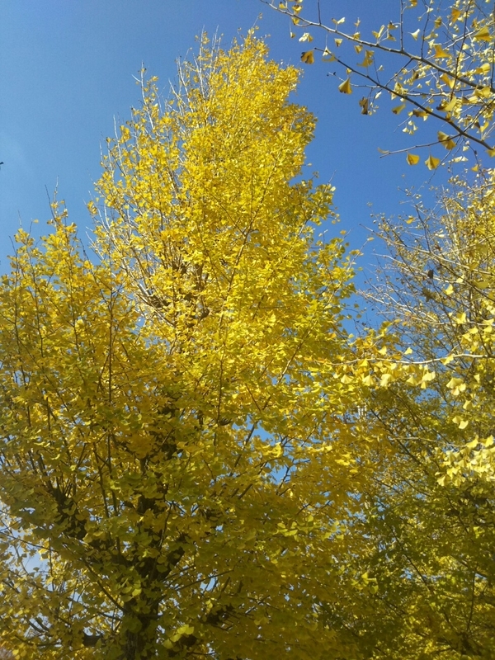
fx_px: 572
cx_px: 248
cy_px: 330
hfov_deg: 46.8
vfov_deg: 60.0
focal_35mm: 30
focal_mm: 4
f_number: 2.2
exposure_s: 1/829
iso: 25
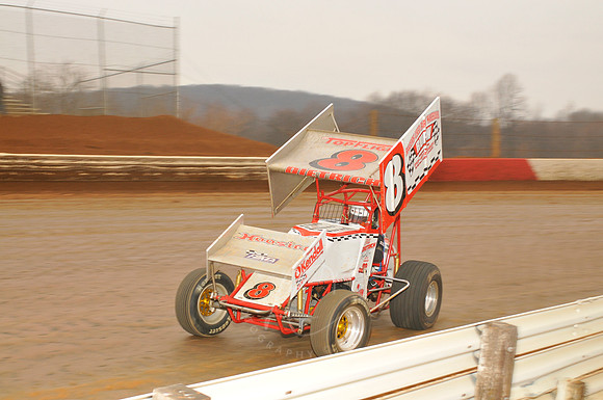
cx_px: 302
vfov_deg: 22.6
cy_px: 200
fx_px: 1004
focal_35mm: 60
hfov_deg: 33.4
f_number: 7.1
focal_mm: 40
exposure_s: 1/250
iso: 400
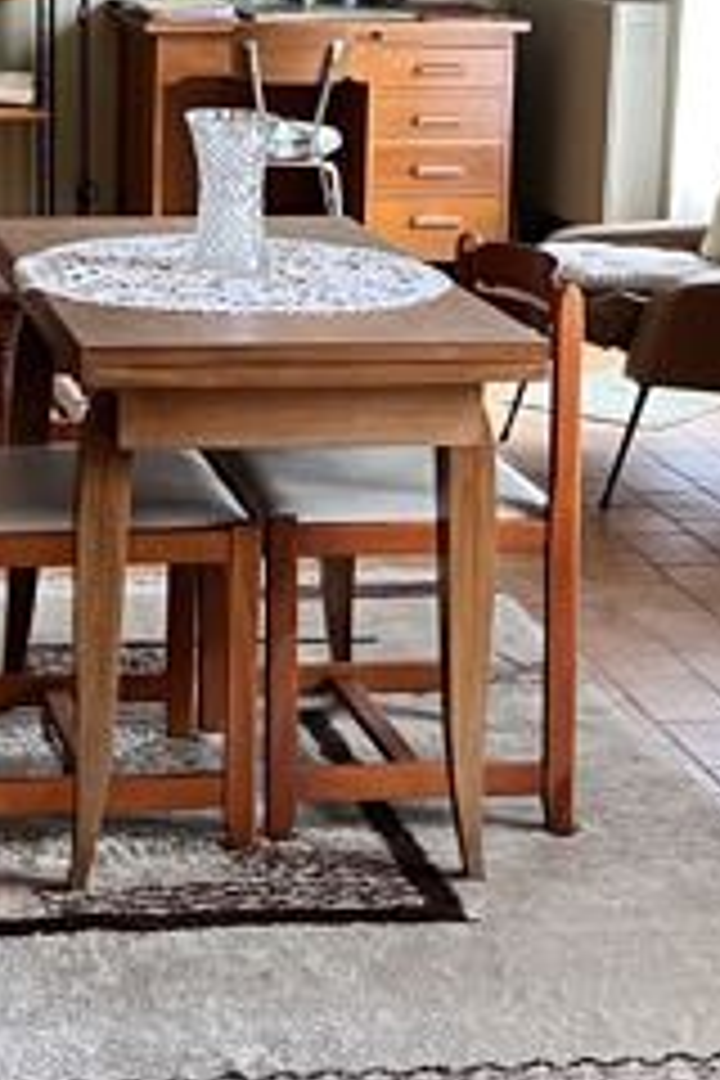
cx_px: -45
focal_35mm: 90
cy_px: 90
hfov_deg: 14.9
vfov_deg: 22.0
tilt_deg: -6.3
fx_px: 2700
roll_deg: -0.3
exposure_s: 1/91
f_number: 1.6
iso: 125
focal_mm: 5.1
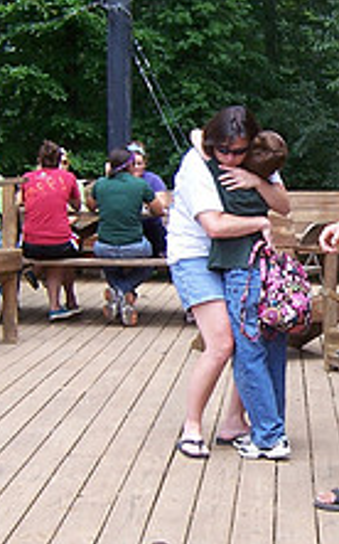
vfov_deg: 22.6
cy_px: 294
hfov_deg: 14.1
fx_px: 1361
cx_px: 305
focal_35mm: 92
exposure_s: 1/250
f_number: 3.4
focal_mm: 5.5
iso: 80
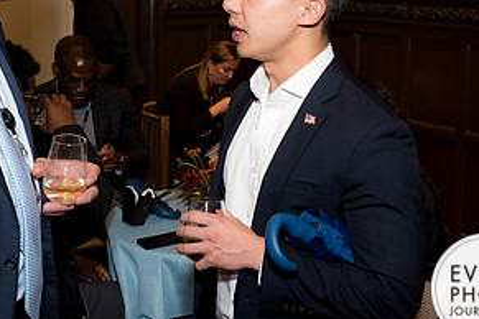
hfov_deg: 35.5
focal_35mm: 56
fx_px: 745
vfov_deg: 23.6
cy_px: 33
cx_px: 190
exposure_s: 1/125
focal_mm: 24
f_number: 5
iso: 800
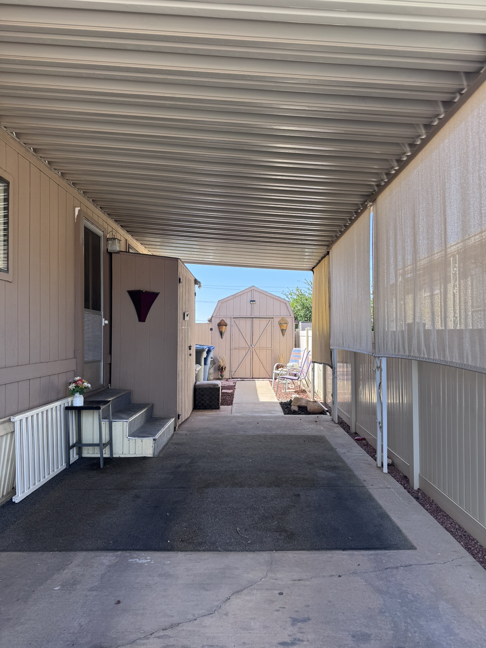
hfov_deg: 56.8
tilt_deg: +1.4
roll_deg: +0.8
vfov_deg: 71.6
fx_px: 449
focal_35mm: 24
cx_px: 243
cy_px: 324
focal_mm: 6.76
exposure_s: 1/379
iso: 80
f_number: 1.78
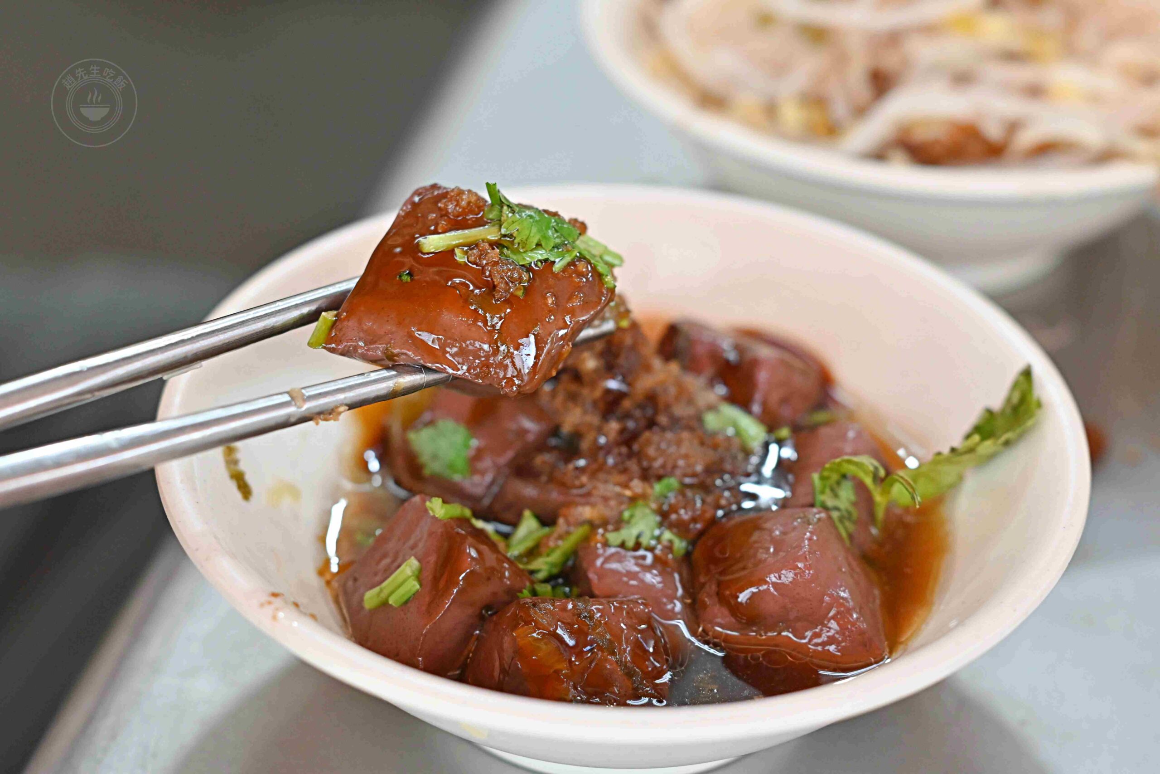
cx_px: 580
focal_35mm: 75
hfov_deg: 27.0
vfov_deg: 18.2
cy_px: 387
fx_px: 2417
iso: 560
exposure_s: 1/200
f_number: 3.2
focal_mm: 50
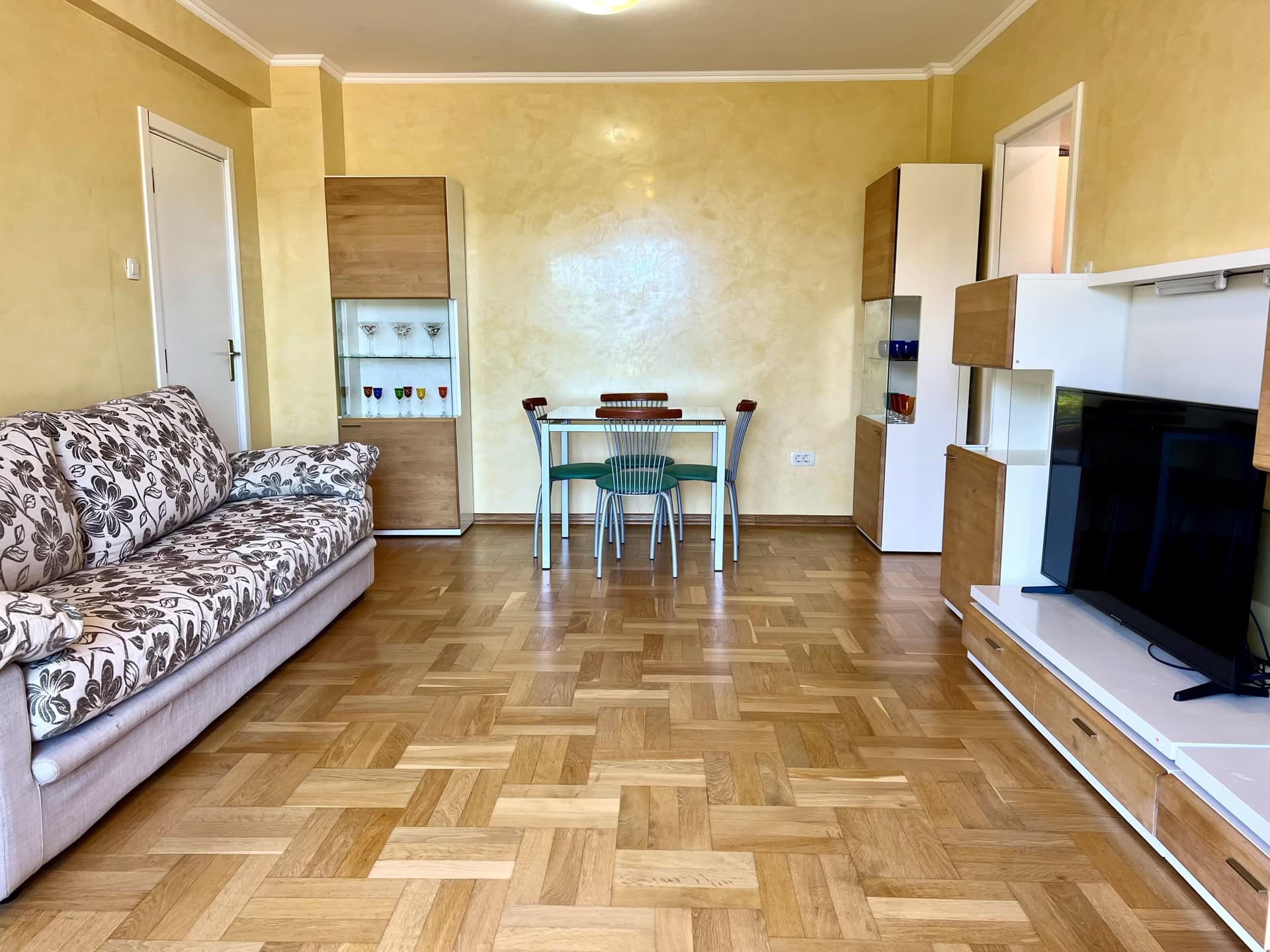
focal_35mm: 26
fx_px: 954
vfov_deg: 53.1
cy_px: 476
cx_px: 635
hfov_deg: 67.3
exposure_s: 1/100
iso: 80
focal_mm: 5.7
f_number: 1.5
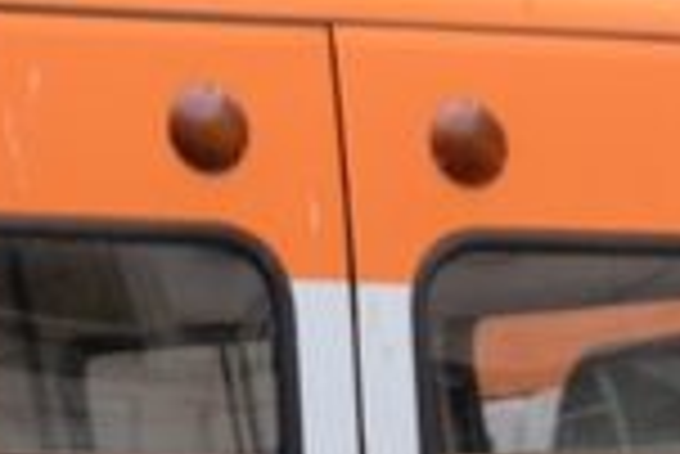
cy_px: 816
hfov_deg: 6.1
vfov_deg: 4.1
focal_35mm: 336
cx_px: 275
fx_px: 6353
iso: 400
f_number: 5.6
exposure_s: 1/125
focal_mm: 48.4
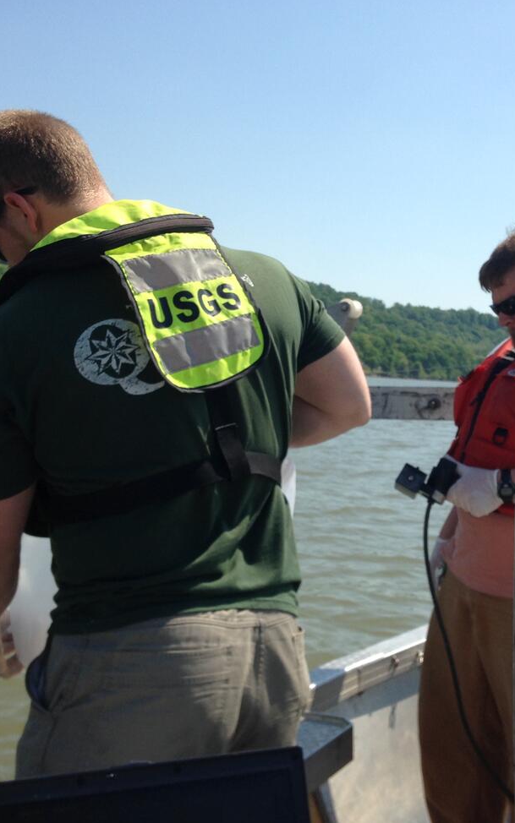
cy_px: 419
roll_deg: -3.7
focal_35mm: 48
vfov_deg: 41.8
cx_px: 332
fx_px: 1078
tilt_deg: -0.5
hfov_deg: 26.8
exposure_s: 1/1695
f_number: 2.4
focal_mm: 4.12
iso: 50
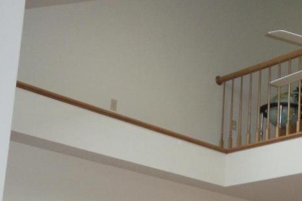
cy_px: 214
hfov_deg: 19.8
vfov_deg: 13.4
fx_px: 838
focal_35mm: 100
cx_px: 301
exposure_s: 1/30
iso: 400
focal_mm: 6
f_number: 3.5
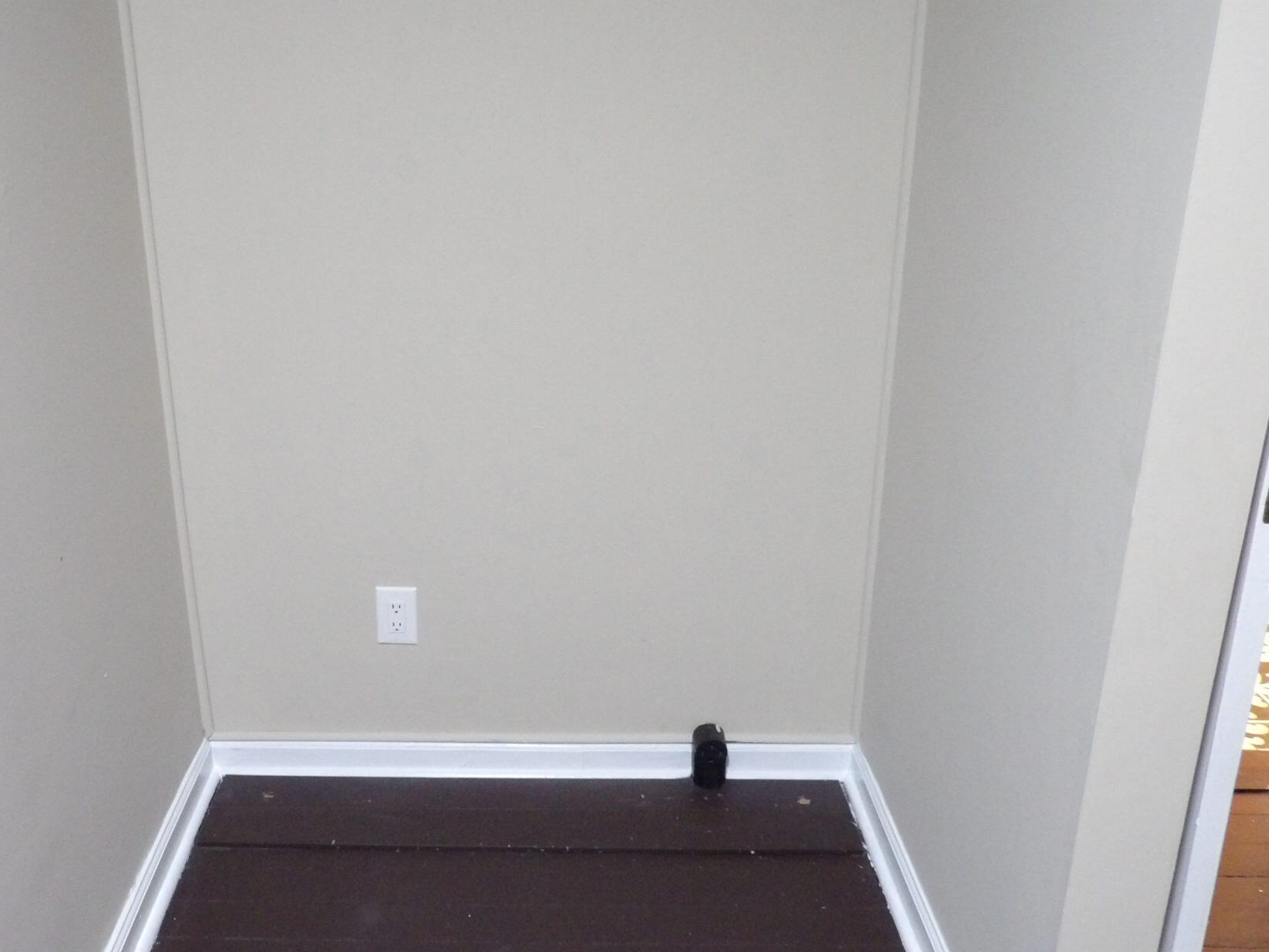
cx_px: 519
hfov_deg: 59.5
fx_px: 1100
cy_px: 445
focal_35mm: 30
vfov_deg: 46.8
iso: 800
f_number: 3.2
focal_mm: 4.3
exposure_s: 1/9
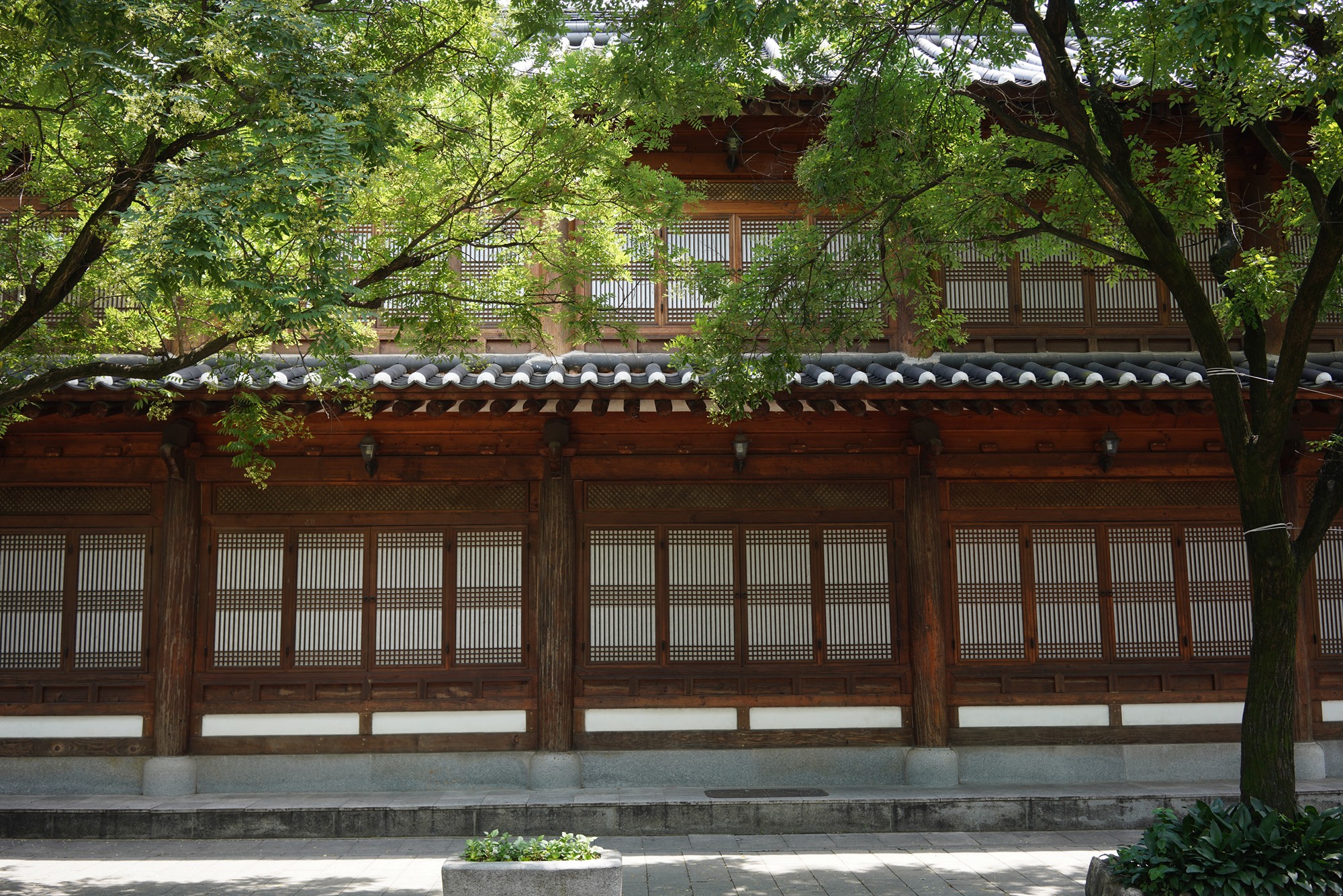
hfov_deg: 54.4
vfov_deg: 37.9
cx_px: 672
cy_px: 448
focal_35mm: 35
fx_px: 1306
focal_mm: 35
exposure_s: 1/100
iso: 200
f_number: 5.6
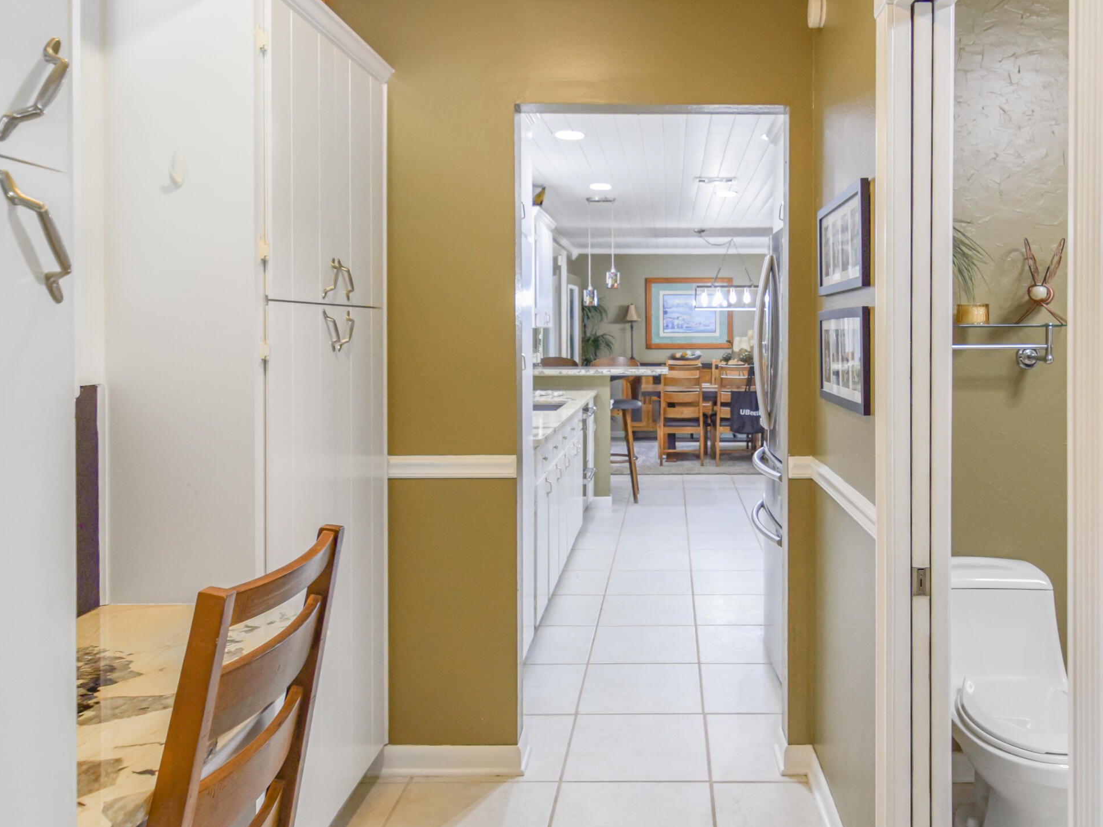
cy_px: 426
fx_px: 789
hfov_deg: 68.7
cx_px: 698
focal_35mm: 25
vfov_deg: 55.3
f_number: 3.5
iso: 800
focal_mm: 11
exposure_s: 1/60
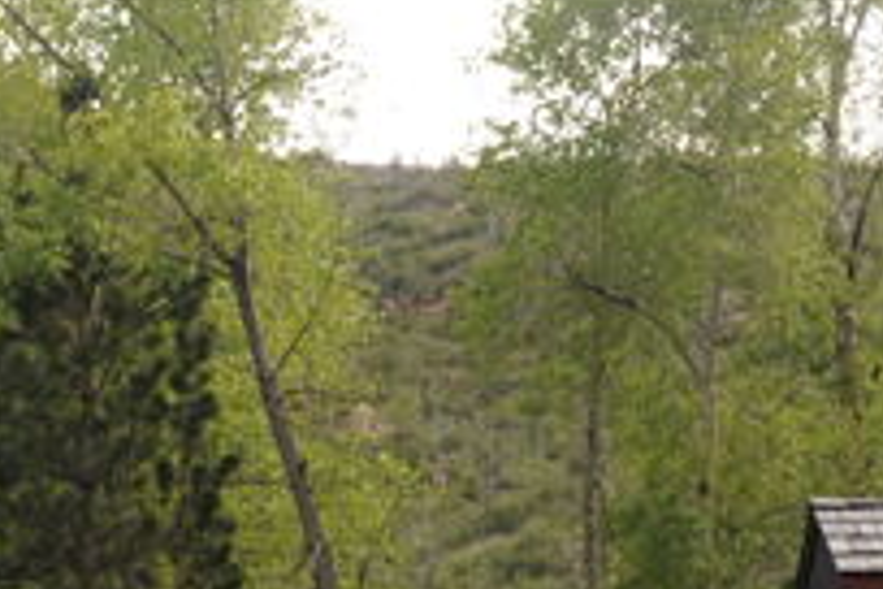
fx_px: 3360
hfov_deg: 14.1
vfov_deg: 9.8
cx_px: -381
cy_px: 814
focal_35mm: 137
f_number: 10
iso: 250
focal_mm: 35
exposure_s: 1/100
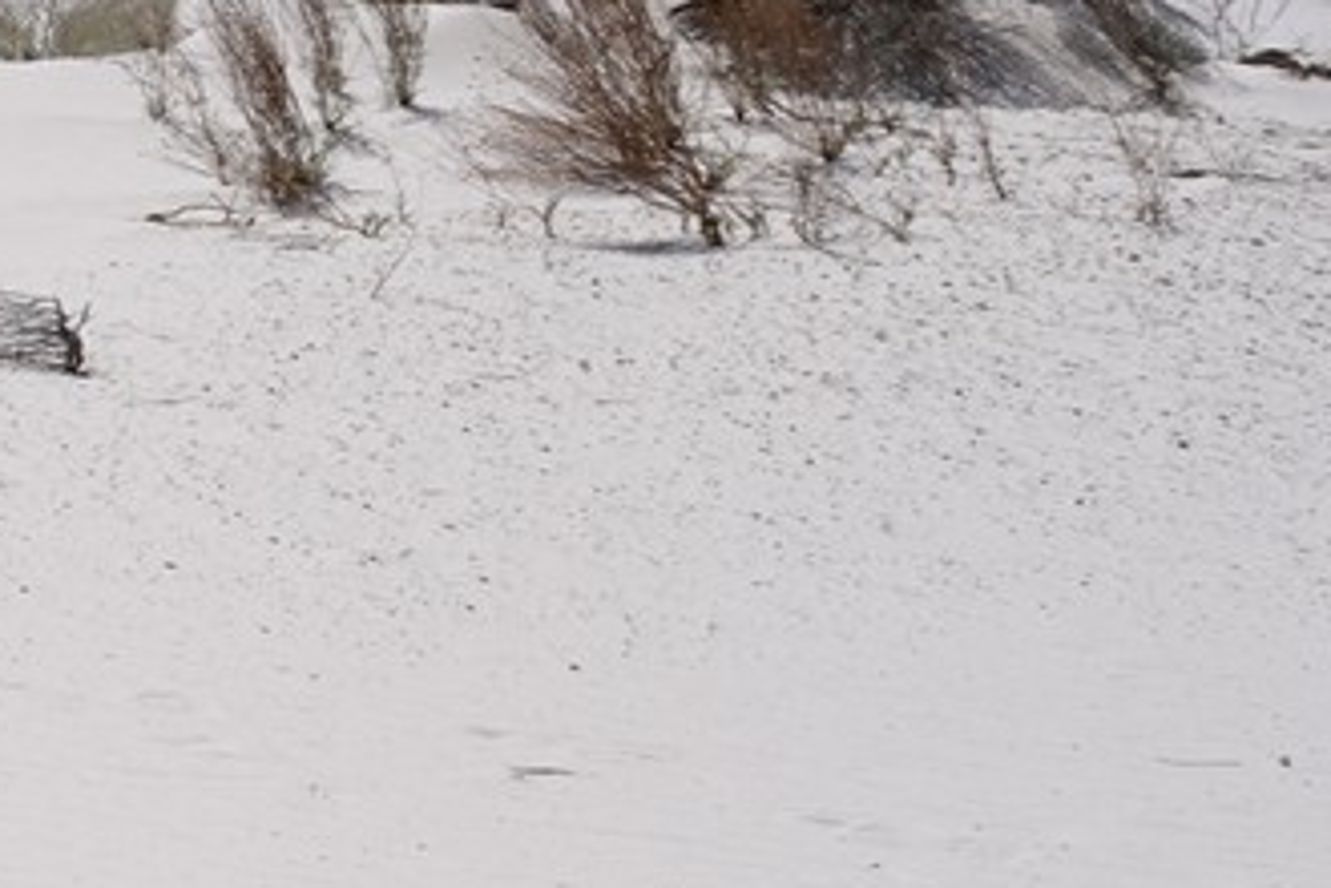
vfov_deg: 7.8
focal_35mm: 176
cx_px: -2606
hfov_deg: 9.4
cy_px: 392
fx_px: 6507
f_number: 20
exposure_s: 1/100
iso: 64
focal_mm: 29
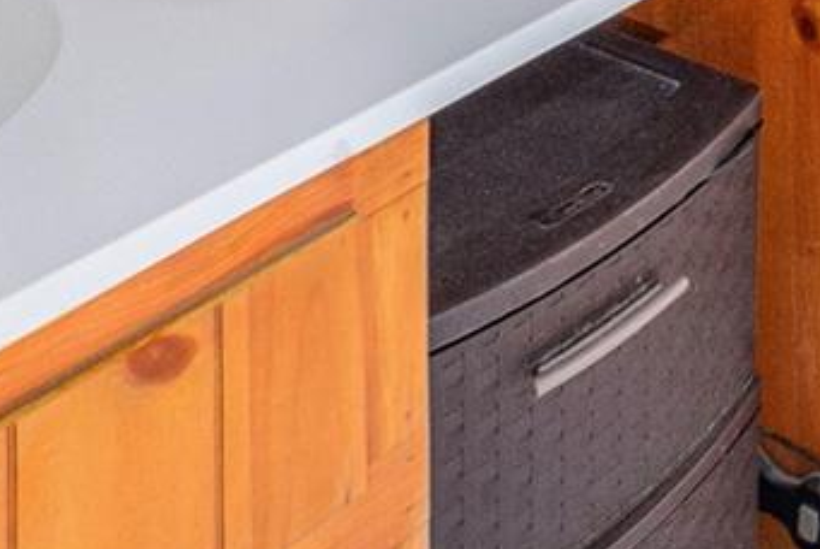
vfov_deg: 11.3
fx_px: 1915
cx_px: 1214
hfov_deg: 20.7
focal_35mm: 84
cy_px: -1010
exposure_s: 1/160
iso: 320
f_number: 7.1
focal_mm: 14
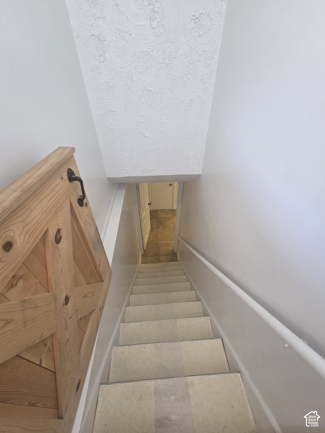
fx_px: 163
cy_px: 216
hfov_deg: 89.9
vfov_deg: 106.2
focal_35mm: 13
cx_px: 162
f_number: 2.2
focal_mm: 2.2
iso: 250
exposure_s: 1/60
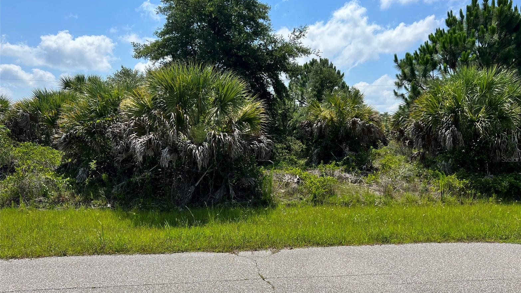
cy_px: 159
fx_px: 401
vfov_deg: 40.1
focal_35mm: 29
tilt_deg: -1.8
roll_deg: +0.3
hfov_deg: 66.1
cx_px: 266
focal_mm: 5.7
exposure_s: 1/5587
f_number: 1.5
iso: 50
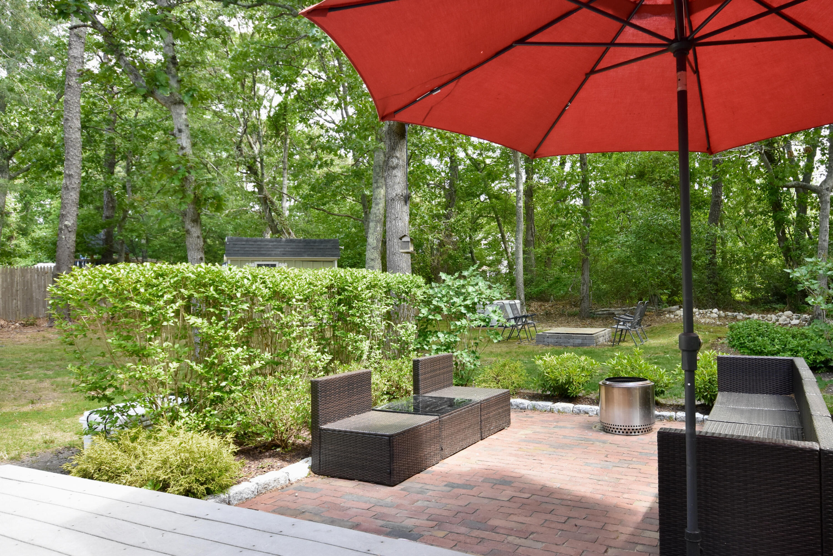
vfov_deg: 59.5
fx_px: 486
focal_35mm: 21
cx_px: 416
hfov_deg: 81.2
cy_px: 278
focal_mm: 14
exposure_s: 1/200
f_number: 7.1
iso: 800
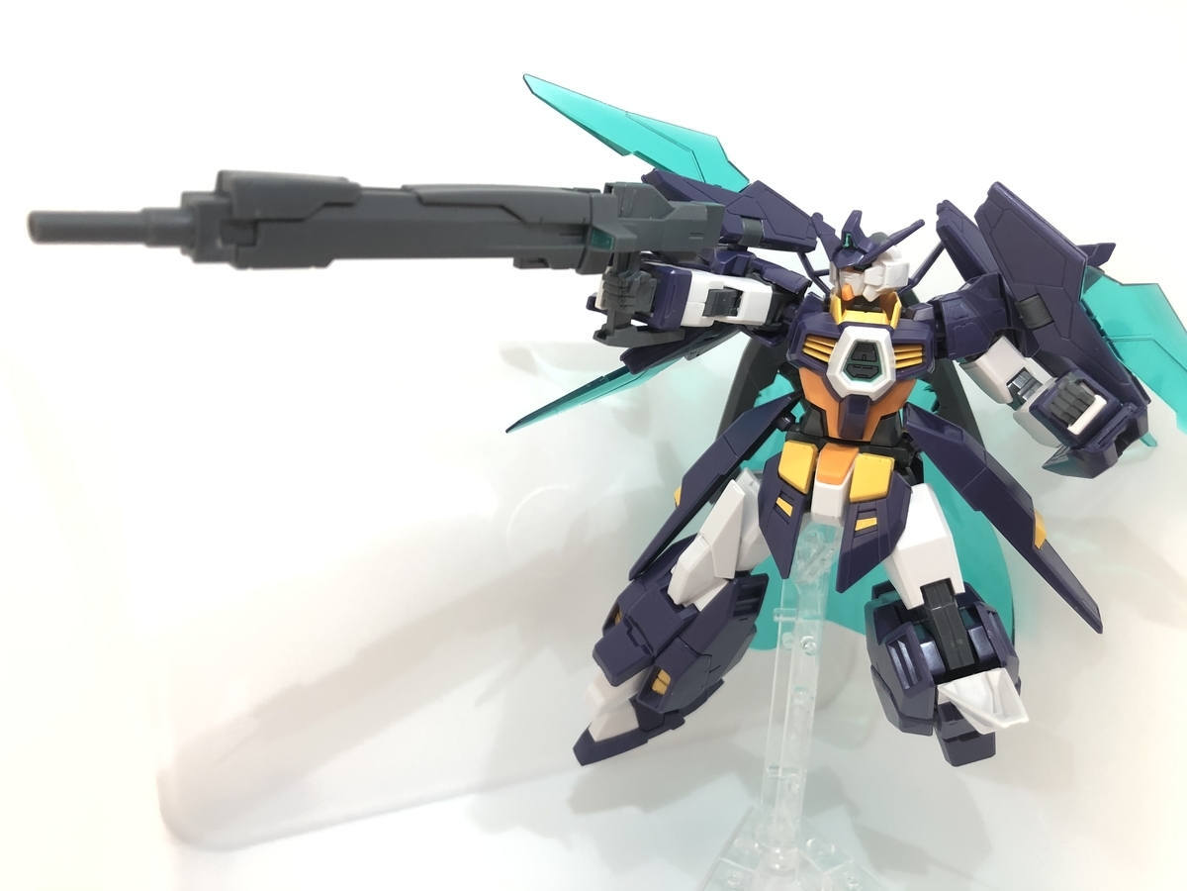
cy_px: 446
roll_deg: -1.3
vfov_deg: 49.7
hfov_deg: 63.4
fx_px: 960
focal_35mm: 28
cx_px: 594
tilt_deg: -17.6
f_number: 1.8
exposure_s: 1/17
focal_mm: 3.99
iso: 40
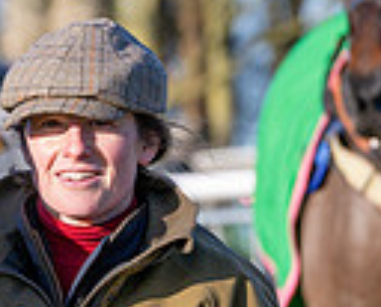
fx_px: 9697
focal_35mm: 858
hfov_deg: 2.2
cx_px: -187
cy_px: 143
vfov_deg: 1.8
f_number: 5
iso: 400
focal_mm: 150
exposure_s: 1/1250
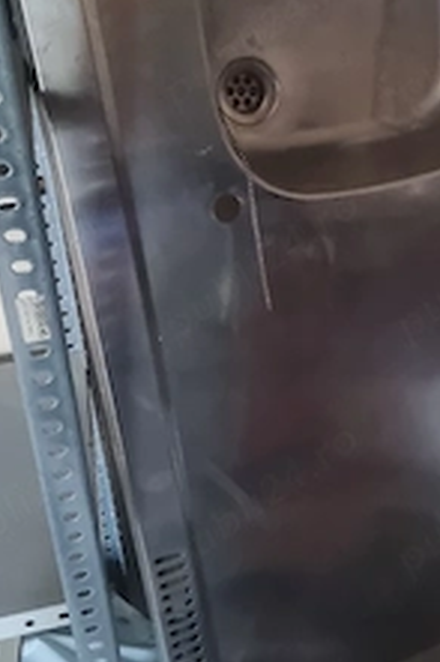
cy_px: 303
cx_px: 320
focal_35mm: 49
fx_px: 900
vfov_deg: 40.3
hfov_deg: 27.2
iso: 1250
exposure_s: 1/10
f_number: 1.8
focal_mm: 5.4
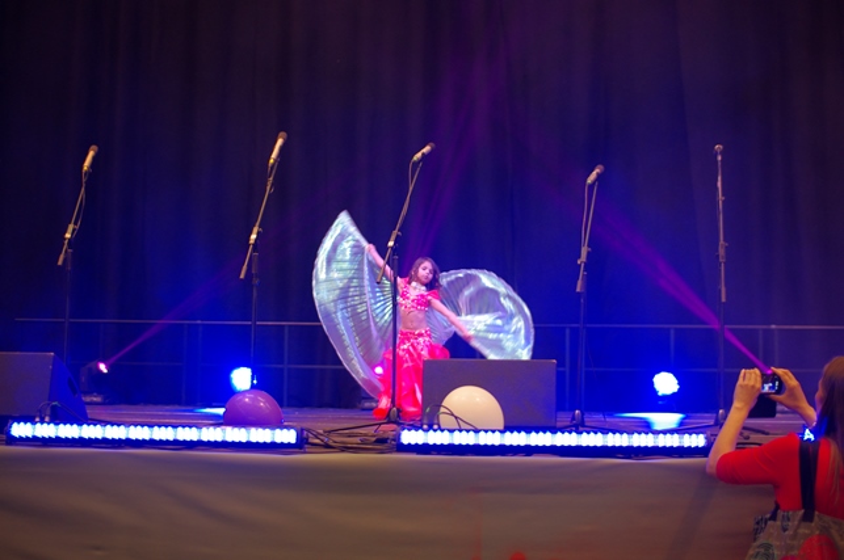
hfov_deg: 43.7
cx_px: 422
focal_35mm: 45
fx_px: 1054
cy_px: 280
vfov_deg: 29.8
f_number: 1.4
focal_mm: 30
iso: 200
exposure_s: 1/100
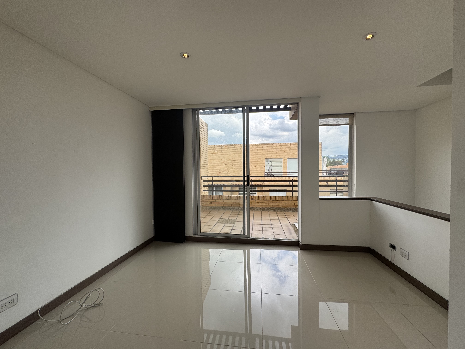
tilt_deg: -1.2
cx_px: 232
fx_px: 188
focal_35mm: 14
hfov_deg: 102.1
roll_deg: +1.7
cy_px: 174
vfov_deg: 85.7
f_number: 2.2
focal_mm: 2.22
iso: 50
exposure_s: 1/615
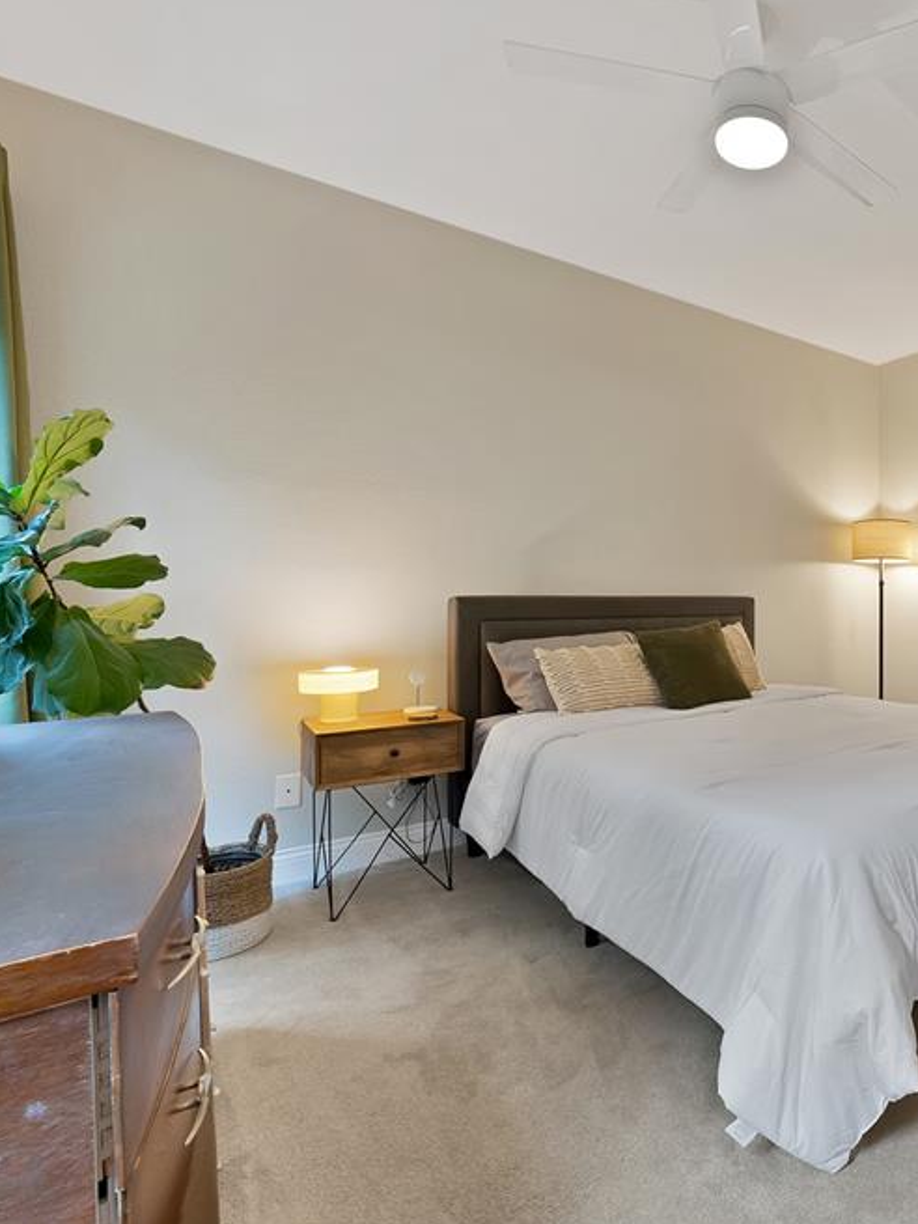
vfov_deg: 87.7
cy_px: 600
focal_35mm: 18
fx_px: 636
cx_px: 828
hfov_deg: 60.5
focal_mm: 12
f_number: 9
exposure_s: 1/1.25
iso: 640
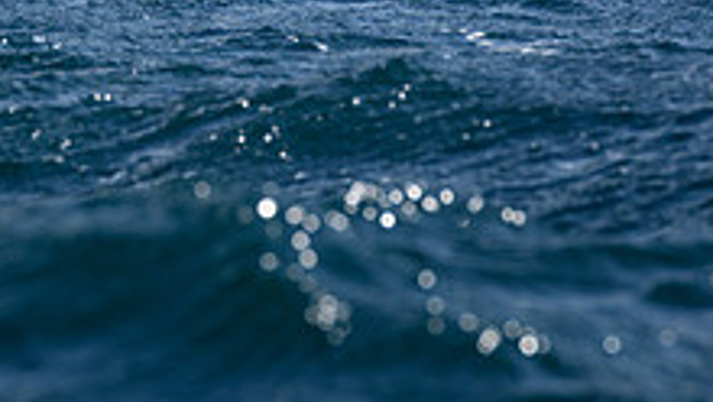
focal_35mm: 552
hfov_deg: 3.9
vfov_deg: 2.2
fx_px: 10441
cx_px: 305
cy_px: -177
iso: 200
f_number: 8
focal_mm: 200
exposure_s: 1/800
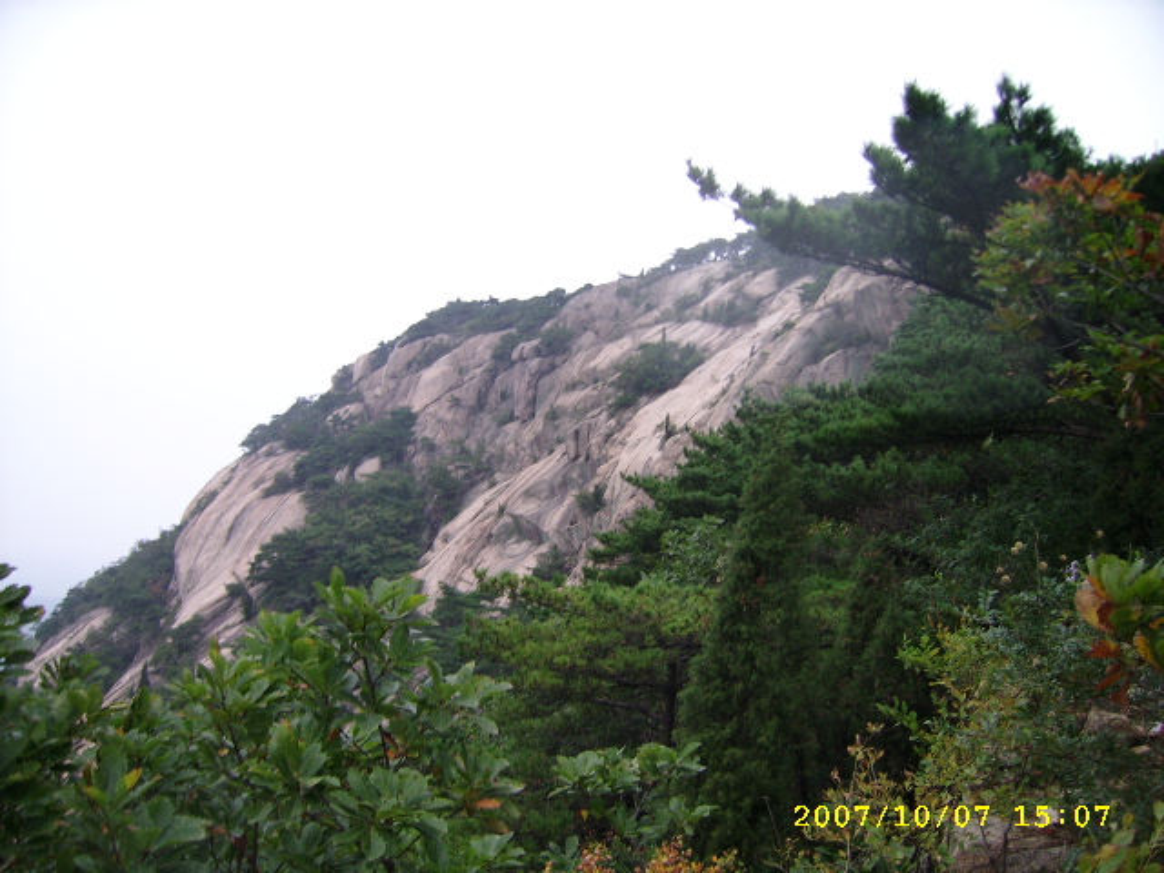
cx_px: 582
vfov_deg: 40.7
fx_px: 1177
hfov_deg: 52.6
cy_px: 436
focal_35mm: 35
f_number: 2.8
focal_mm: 5.95
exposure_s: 1/54
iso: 100
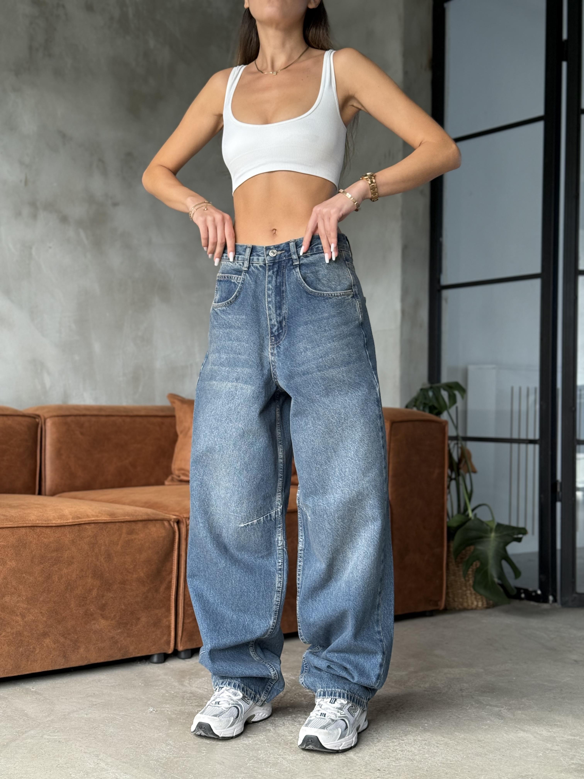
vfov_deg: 39.7
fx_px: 1080
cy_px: 390
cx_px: 292
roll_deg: -0.9
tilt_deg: +1.1
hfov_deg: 30.3
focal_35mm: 48
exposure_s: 1/60
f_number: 1.78
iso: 125
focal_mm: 6.76
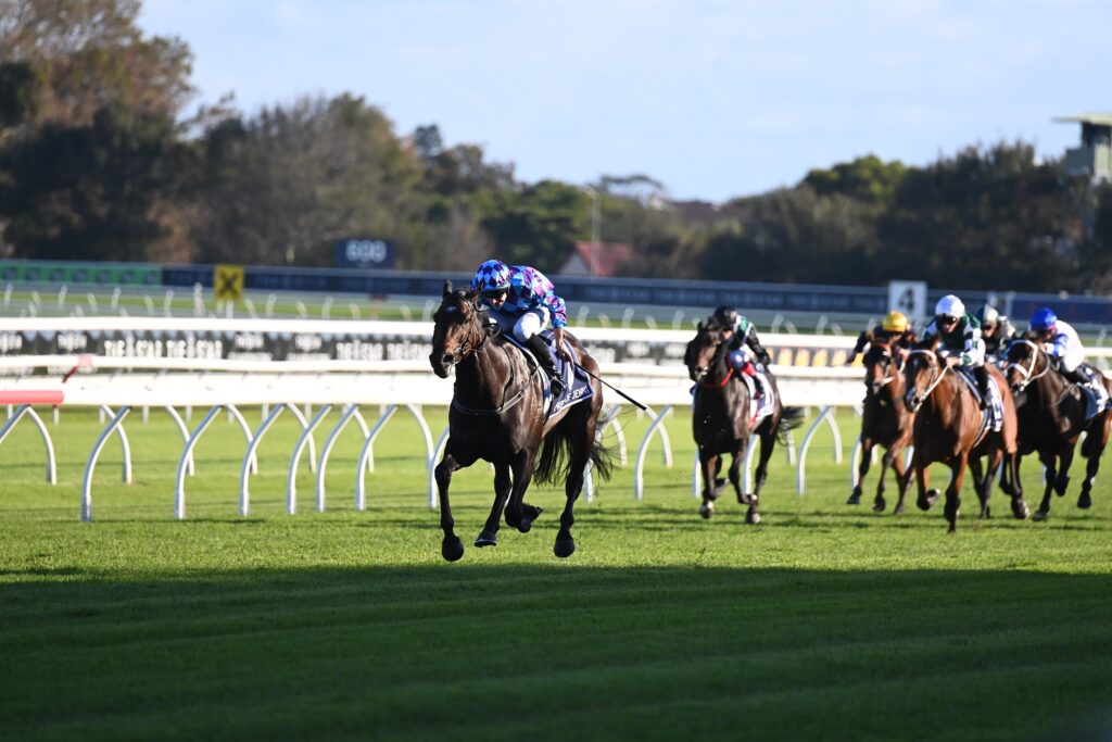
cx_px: 556
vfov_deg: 3.4
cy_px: 371
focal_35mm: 400
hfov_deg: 5.2
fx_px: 12356
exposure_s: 1/1250
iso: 640
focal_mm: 400
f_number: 5.6
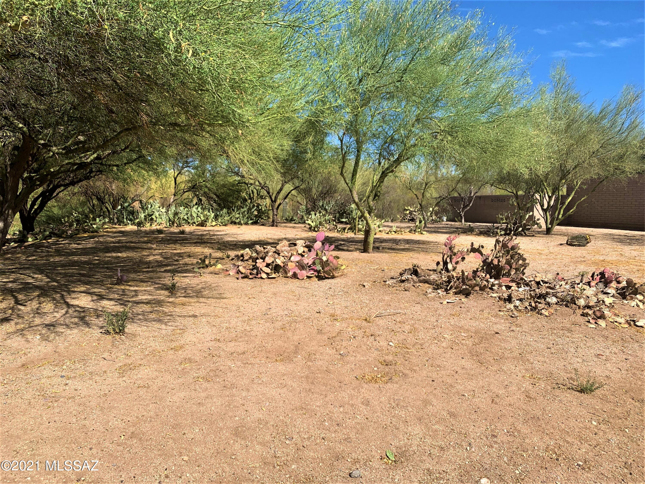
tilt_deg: -3.0
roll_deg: -0.7
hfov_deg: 67.3
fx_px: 484
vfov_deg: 53.1
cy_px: 242
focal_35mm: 26
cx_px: 322
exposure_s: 1/2208
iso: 25
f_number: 1.8
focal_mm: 4.25
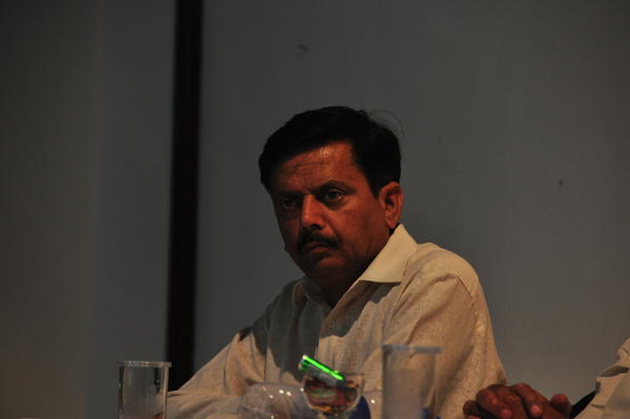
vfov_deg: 5.4
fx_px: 4459
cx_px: 315
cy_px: 210
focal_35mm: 255
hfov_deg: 8.1
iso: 800
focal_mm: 170
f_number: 5.6
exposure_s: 1/100
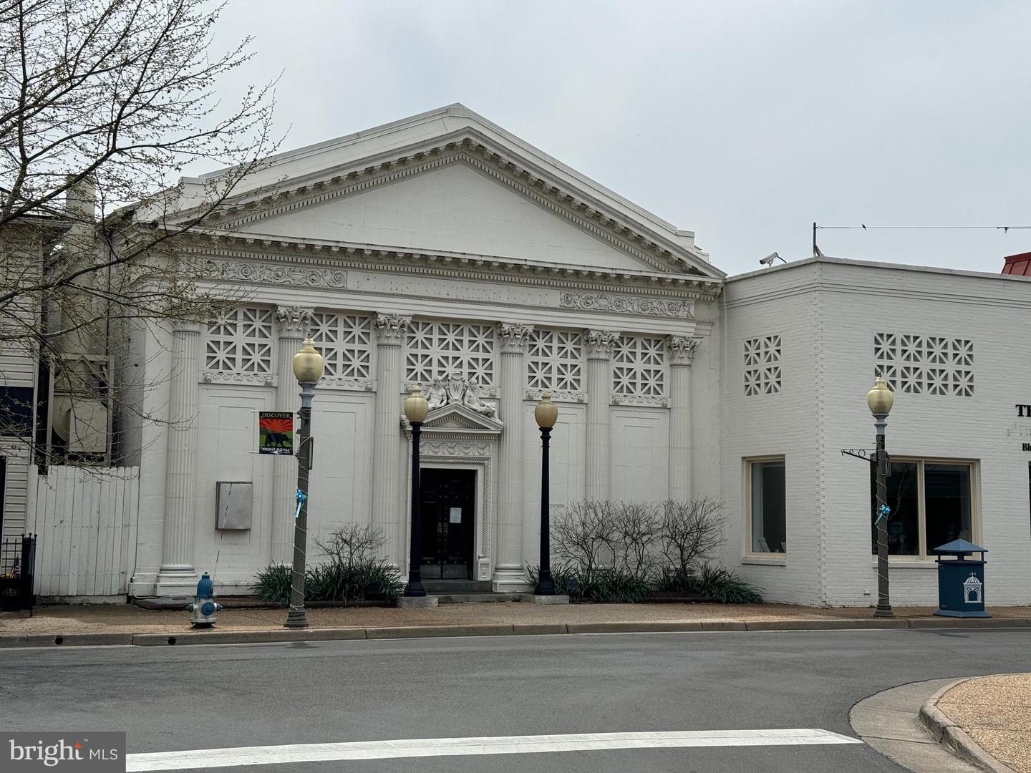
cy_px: 386
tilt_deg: +6.0
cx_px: 516
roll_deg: -0.5
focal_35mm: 48
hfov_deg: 39.7
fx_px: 1430
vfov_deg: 30.3
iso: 64
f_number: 1.78
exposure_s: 1/6410
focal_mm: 6.76
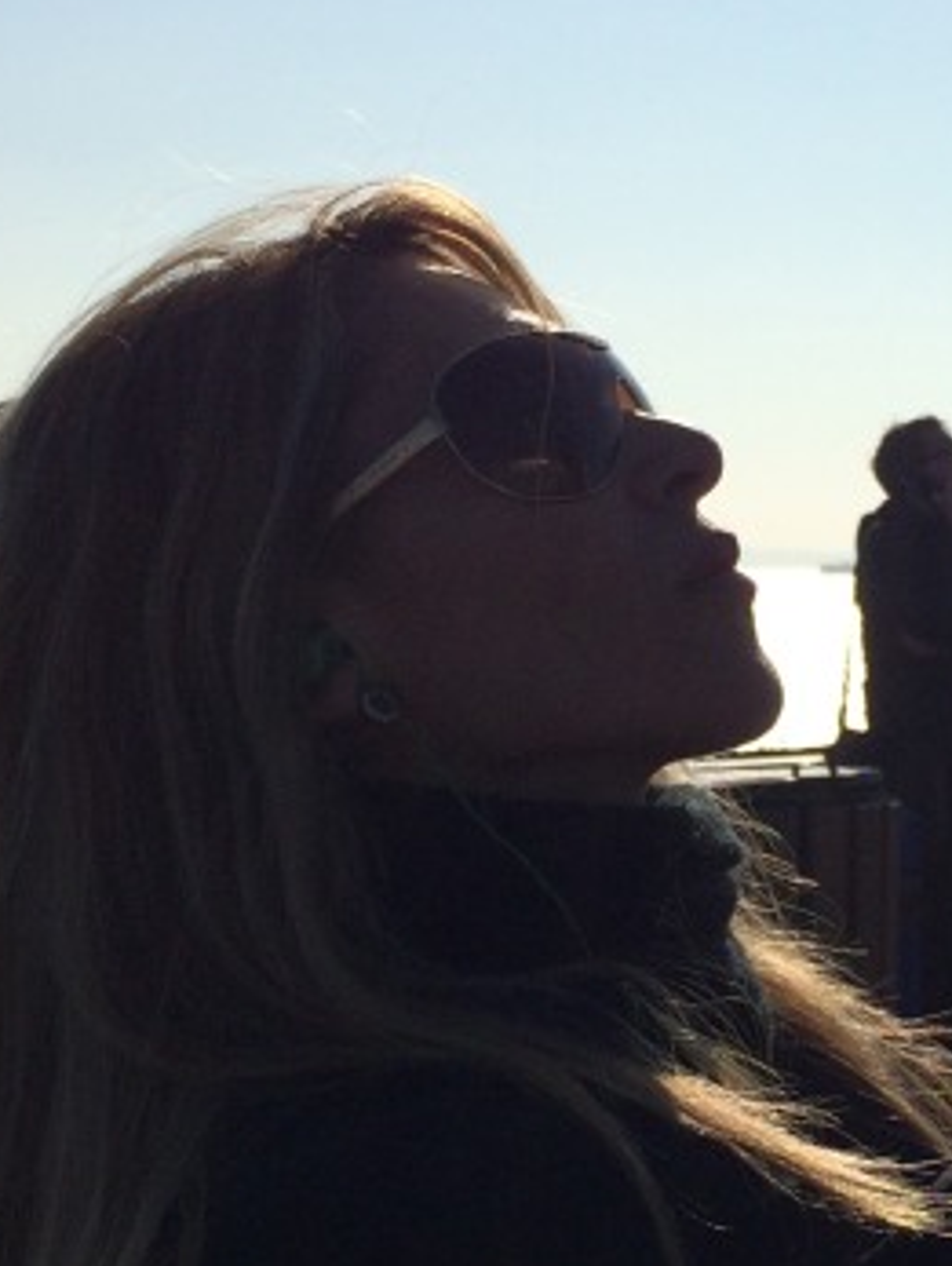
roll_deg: +1.6
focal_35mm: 89
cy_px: 741
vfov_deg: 22.0
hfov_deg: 16.5
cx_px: 762
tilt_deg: -3.2
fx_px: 3258
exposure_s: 1/10309
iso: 40
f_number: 2.2
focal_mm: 4.15
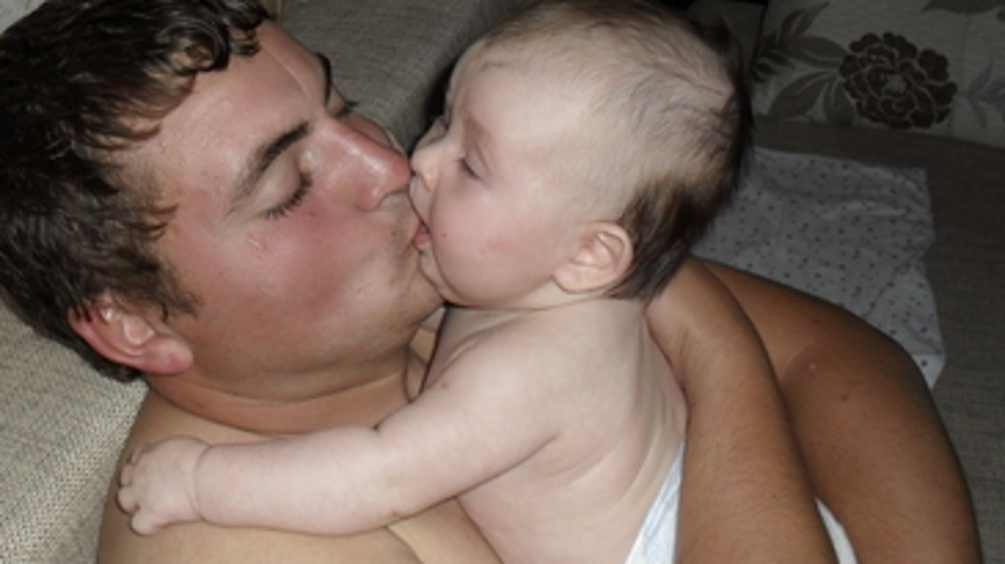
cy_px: 253
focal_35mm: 47
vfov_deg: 25.4
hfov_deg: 43.7
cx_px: 446
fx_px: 1252
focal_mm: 6.3
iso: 200
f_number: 3.2
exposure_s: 1/45
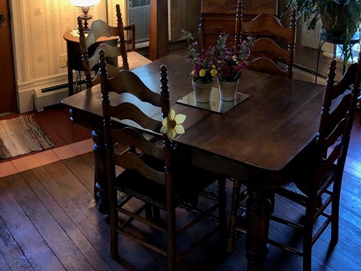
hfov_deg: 35.5
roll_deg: +1.8
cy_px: 41
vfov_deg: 26.3
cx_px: 160
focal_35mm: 54
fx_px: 563
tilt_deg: -15.9
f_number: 1.8
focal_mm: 4
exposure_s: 1/15
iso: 40
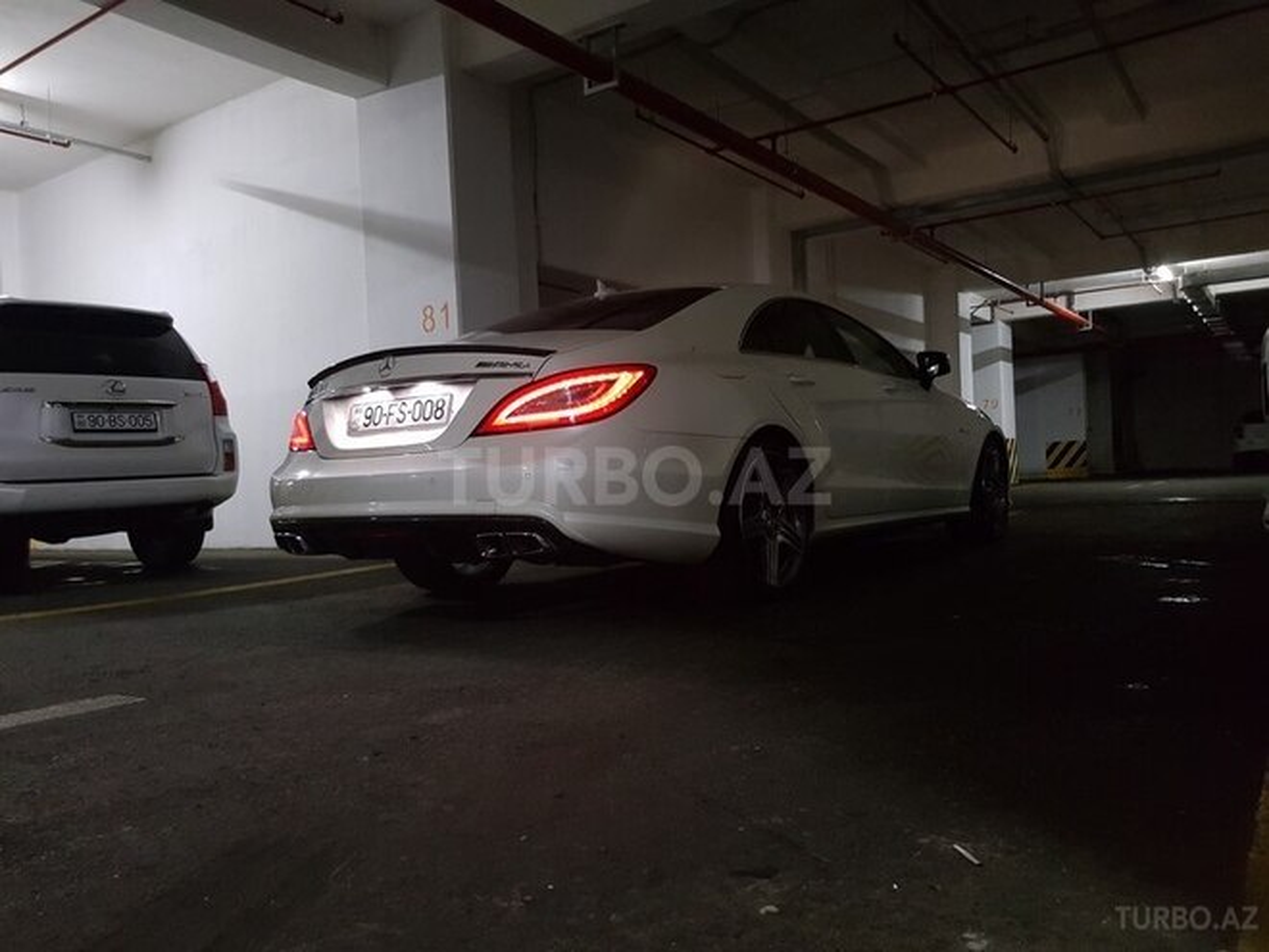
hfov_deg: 67.3
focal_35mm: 26
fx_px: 953
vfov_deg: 53.1
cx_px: 634
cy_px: 476
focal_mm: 4.3
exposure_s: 1/10
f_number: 1.7
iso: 500
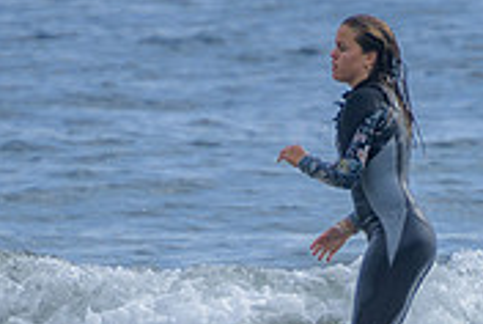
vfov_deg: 0.9
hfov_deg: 1.3
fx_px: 21664
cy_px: 357
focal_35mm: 1612
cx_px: 441
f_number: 5.6
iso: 200
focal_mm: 400
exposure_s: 1/1600
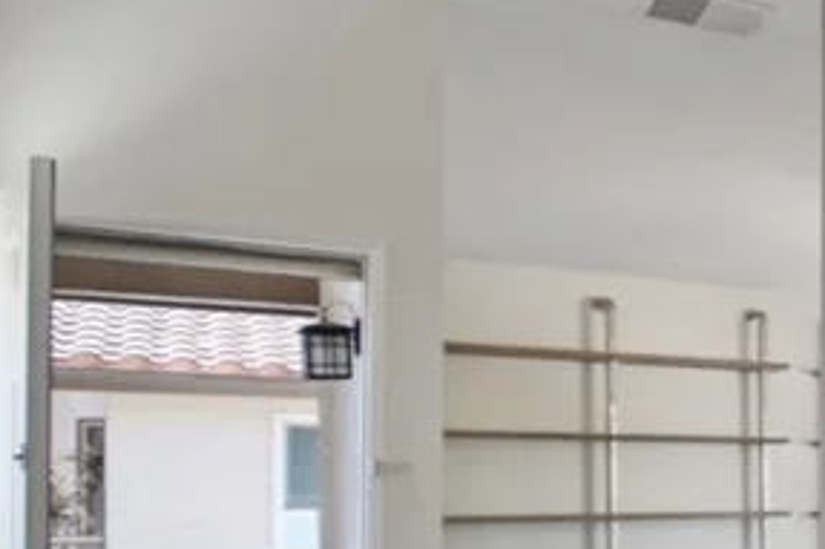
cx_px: 1154
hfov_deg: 29.6
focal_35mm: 48
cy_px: 512
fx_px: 1110
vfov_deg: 26.7
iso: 100
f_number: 2.8
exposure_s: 1/15
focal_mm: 11
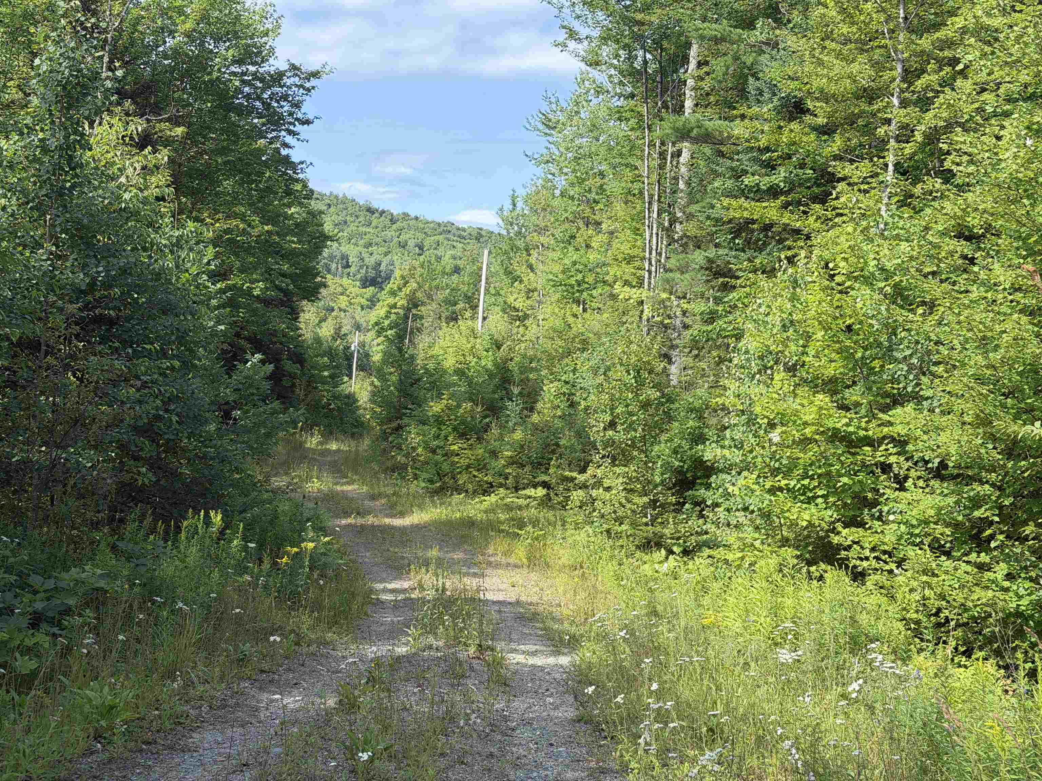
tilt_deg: -2.1
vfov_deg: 30.3
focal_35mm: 48
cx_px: 521
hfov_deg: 39.7
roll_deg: -3.2
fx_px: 1445
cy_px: 390
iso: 100
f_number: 1.78
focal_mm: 6.76
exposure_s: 1/1715
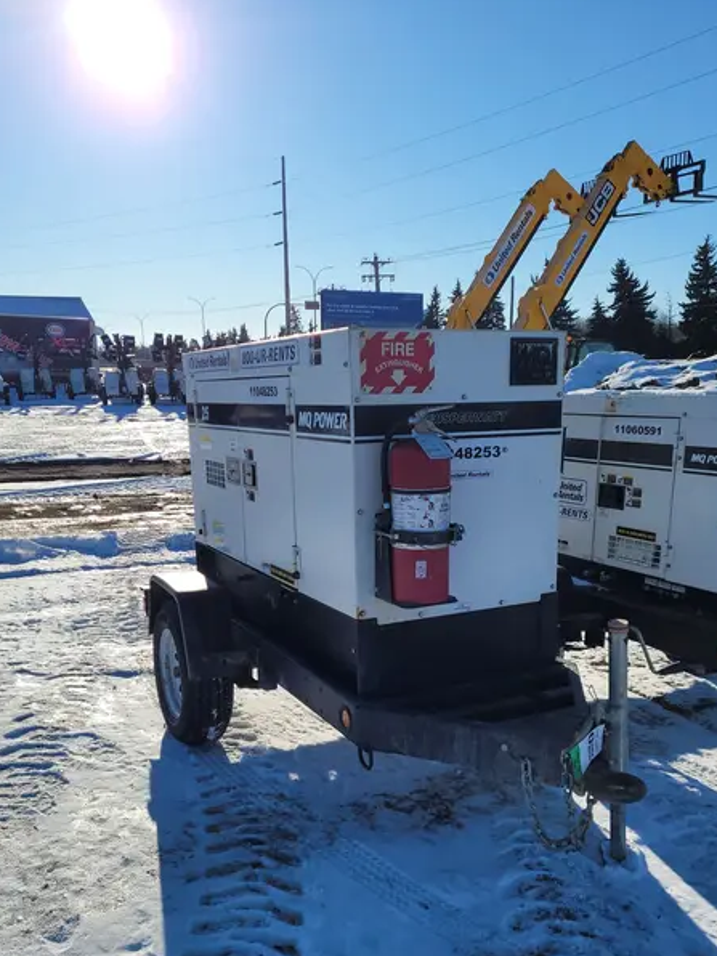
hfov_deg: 44.2
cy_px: 583
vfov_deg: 56.3
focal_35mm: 32
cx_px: 361
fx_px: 884
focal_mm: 5.4
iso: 40
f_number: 1.8
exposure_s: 1/4542
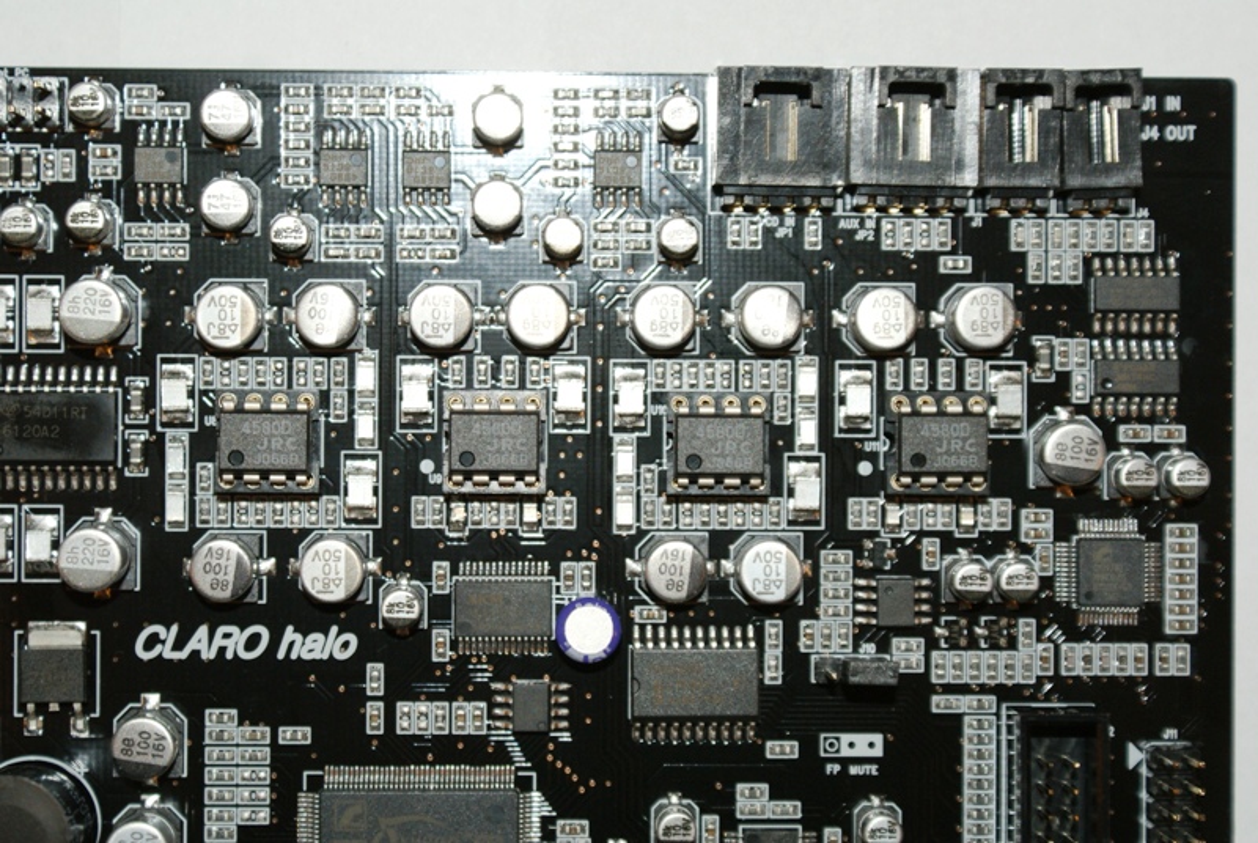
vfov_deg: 18.2
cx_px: 629
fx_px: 2625
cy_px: 422
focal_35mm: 75
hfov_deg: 27.0
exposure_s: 1/80
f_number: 6.3
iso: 400
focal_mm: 50
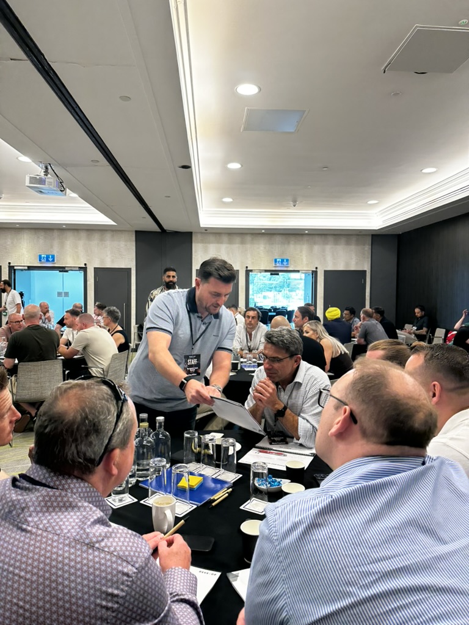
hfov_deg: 56.8
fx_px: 434
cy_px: 312
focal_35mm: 24
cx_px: 234
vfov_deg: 71.6
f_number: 1.78
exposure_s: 1/50
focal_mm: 6.86
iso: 125
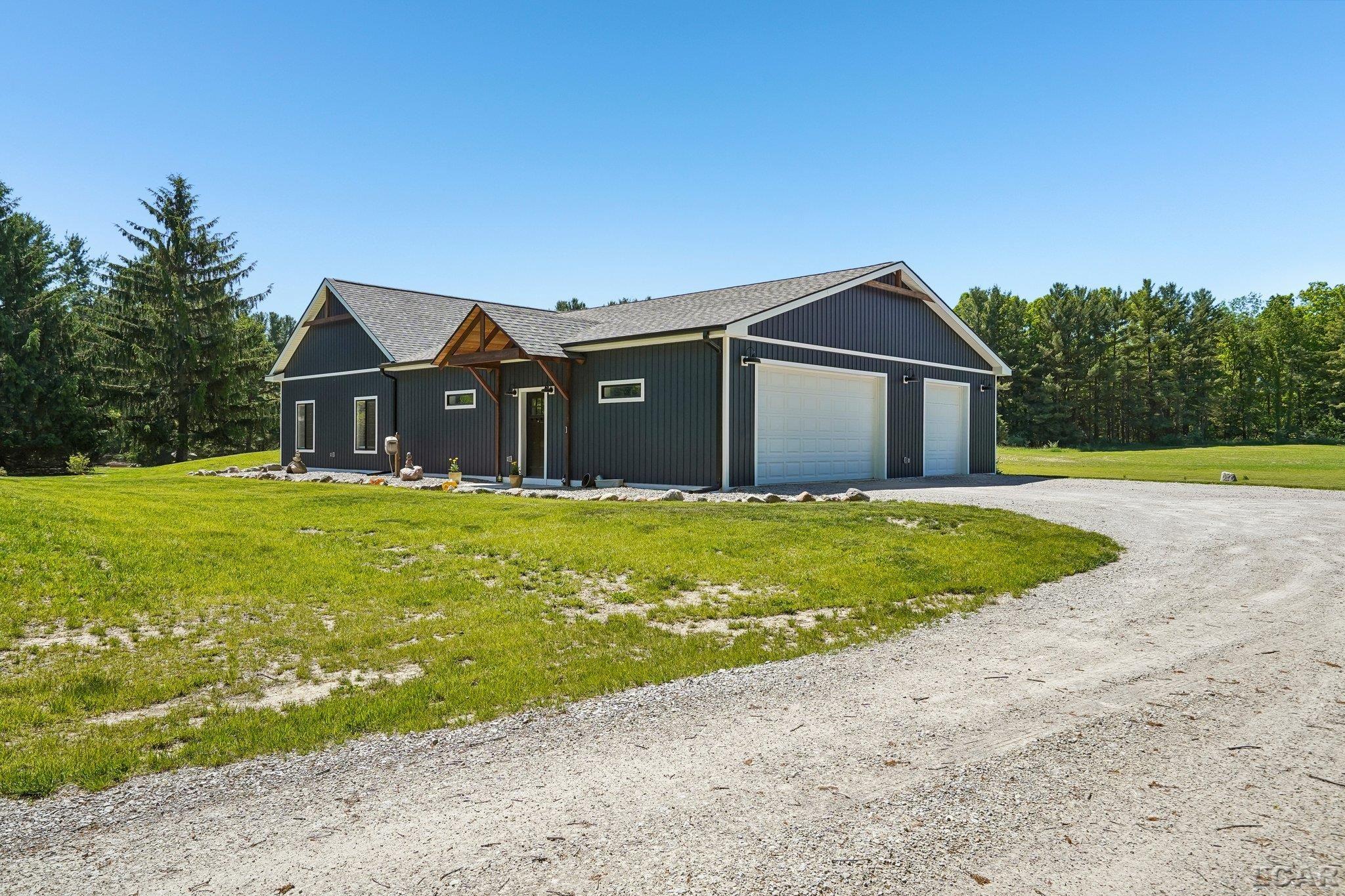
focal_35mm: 23
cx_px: 672
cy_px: 448
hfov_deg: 76.1
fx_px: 859
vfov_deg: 55.1
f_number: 8
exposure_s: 1/800
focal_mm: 23
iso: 400
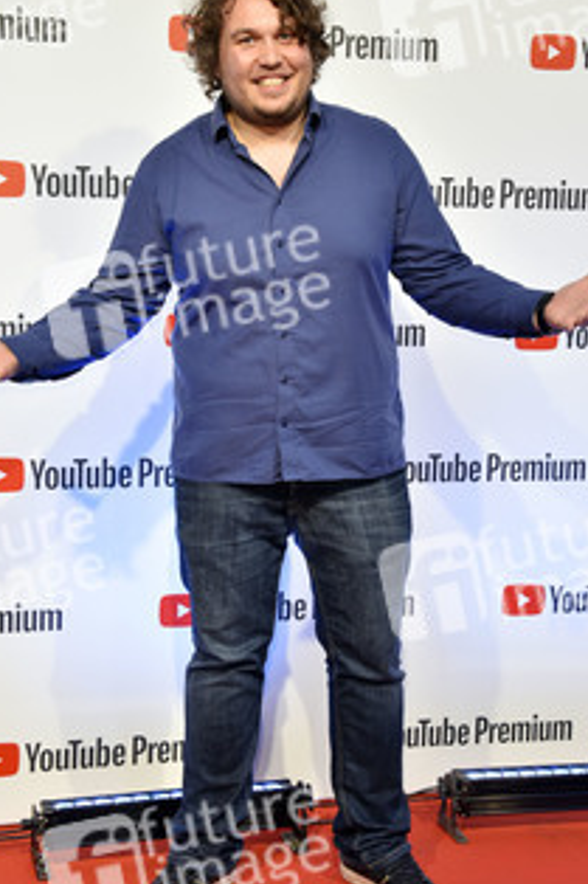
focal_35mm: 70
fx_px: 1717
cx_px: 267
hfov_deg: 19.4
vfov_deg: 28.9
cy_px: 434
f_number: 5.6
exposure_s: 1/125
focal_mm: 55
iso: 400
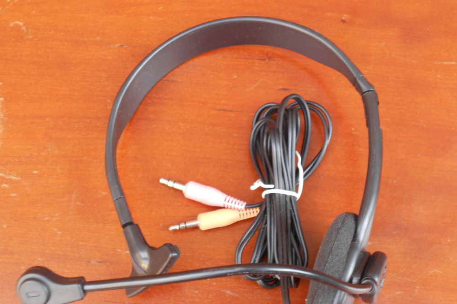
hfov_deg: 32.9
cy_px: 161
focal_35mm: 61
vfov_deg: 22.2
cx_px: 226
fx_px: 774
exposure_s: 1/30
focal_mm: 10
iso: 140
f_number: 4.9
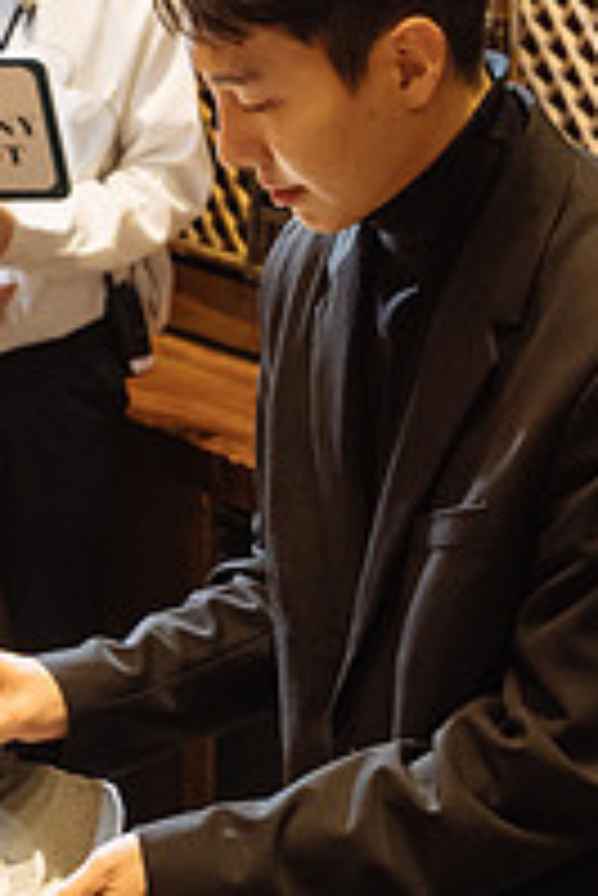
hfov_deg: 10.4
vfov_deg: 15.6
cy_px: 527
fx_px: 3258
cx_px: 22
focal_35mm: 131
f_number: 4
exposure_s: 1/60
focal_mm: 38.8
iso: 1600
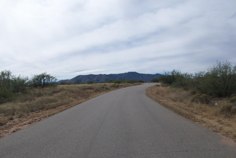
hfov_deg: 53.1
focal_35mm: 36
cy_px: 89
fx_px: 236
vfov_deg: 36.8
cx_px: 119
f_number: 5.5
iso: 64
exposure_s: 1/712
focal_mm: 5.7
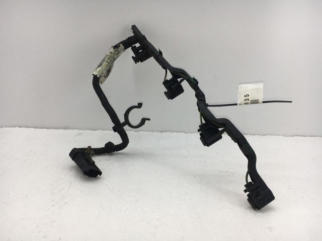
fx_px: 270
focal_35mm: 29
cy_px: 120
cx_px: 161
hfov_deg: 61.7
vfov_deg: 48.2
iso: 25
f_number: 2.2
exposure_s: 1/472
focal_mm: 4.15
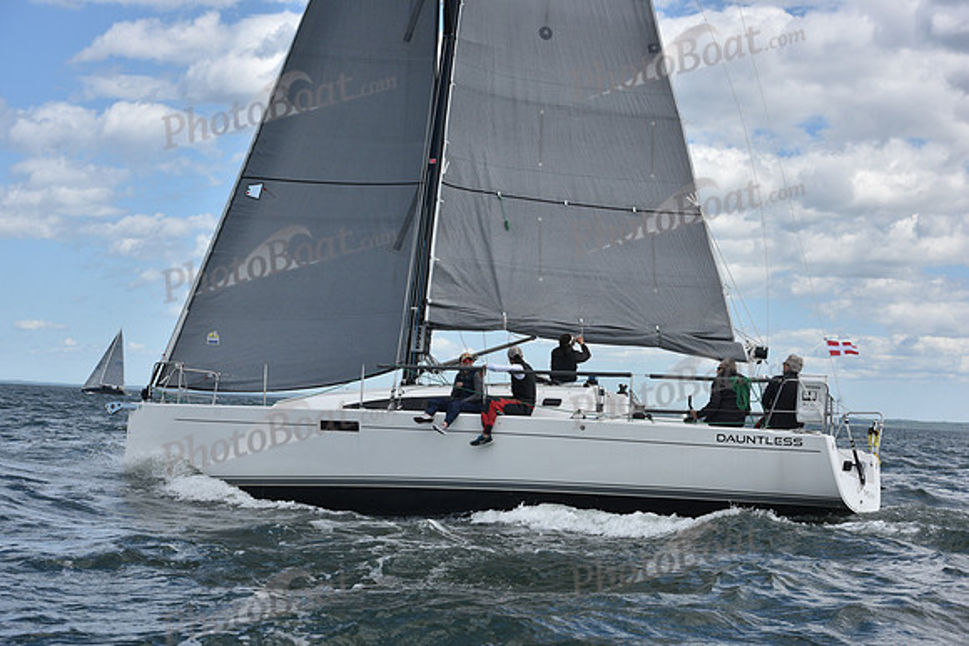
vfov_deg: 18.2
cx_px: 484
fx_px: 2019
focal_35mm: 75
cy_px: 323
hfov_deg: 27.0
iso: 320
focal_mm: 75
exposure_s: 1/1000
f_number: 9
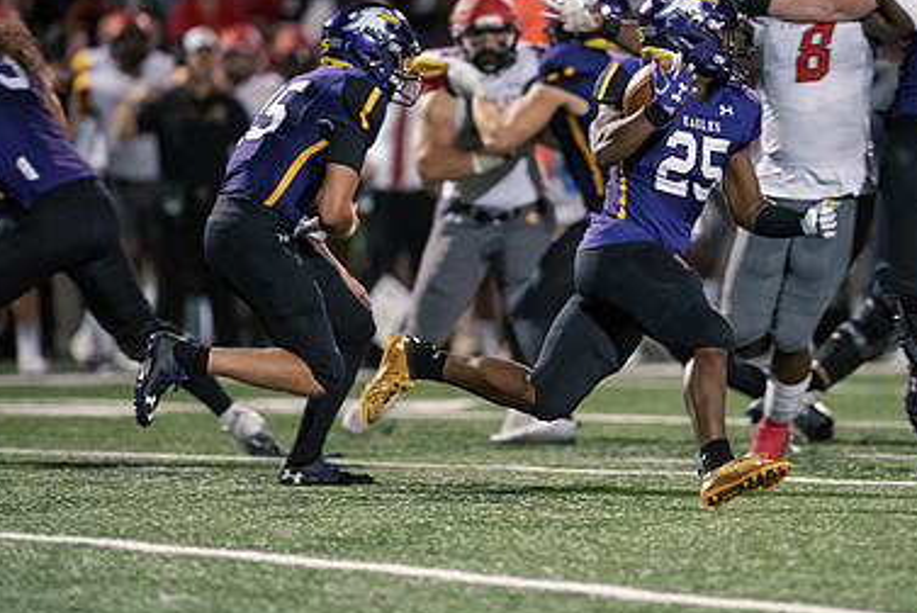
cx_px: 608
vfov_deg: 3.0
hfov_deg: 4.5
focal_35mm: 461
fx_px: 11751
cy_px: 184
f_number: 2.8
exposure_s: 1/640
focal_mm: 300
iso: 6400
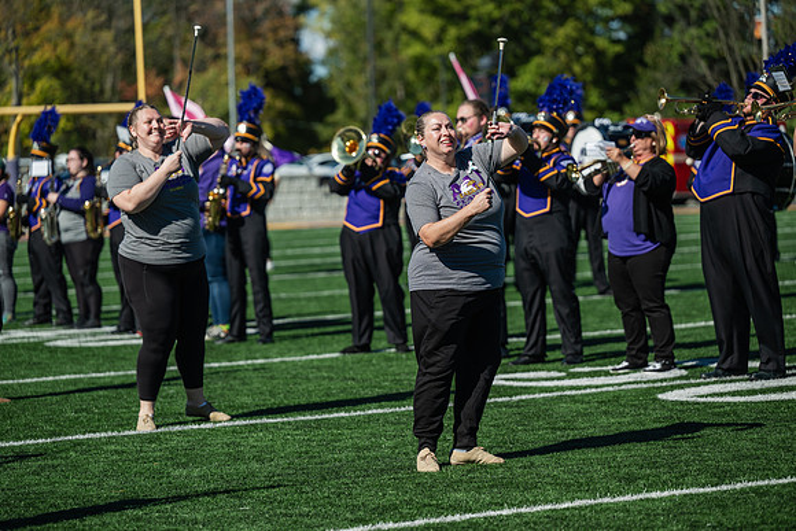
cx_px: 398
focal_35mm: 130
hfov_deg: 15.8
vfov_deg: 10.6
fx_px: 2875
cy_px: 266
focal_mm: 130
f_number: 3.2
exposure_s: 1/2000
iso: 80
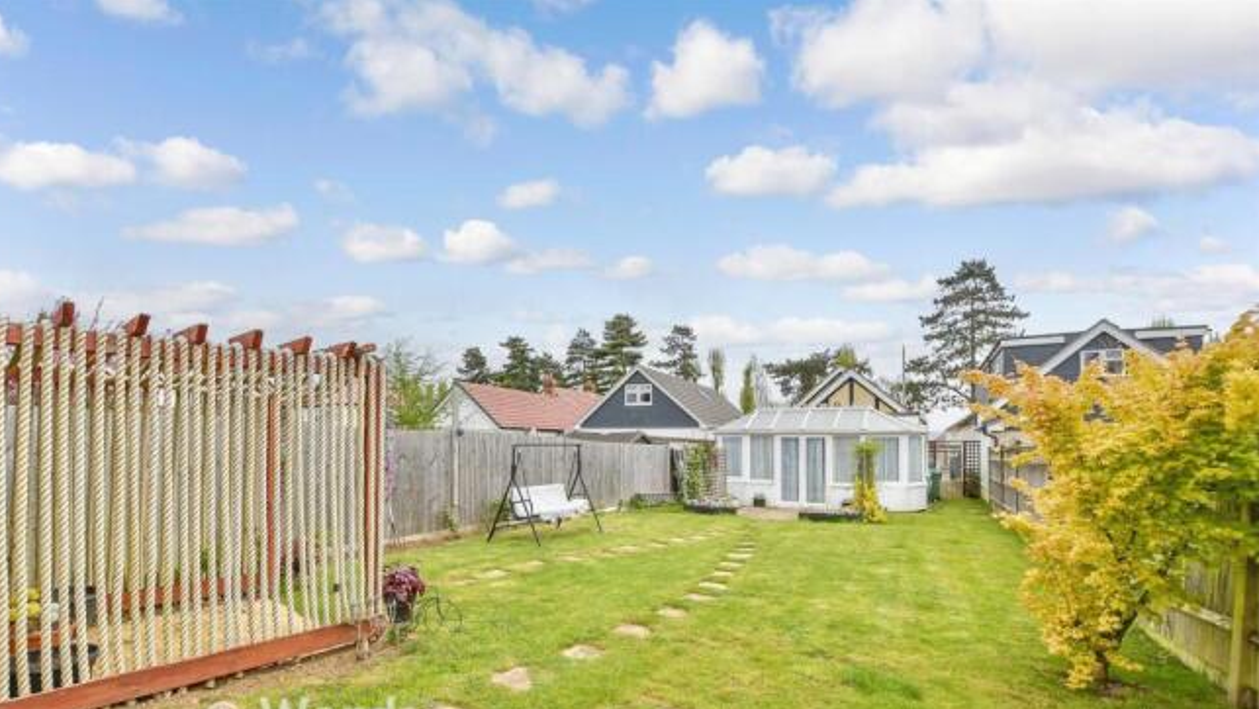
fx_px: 534
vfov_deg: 66.5
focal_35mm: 16
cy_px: 426
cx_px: 620
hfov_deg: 99.4
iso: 320
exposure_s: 1/250
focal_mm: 10
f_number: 8
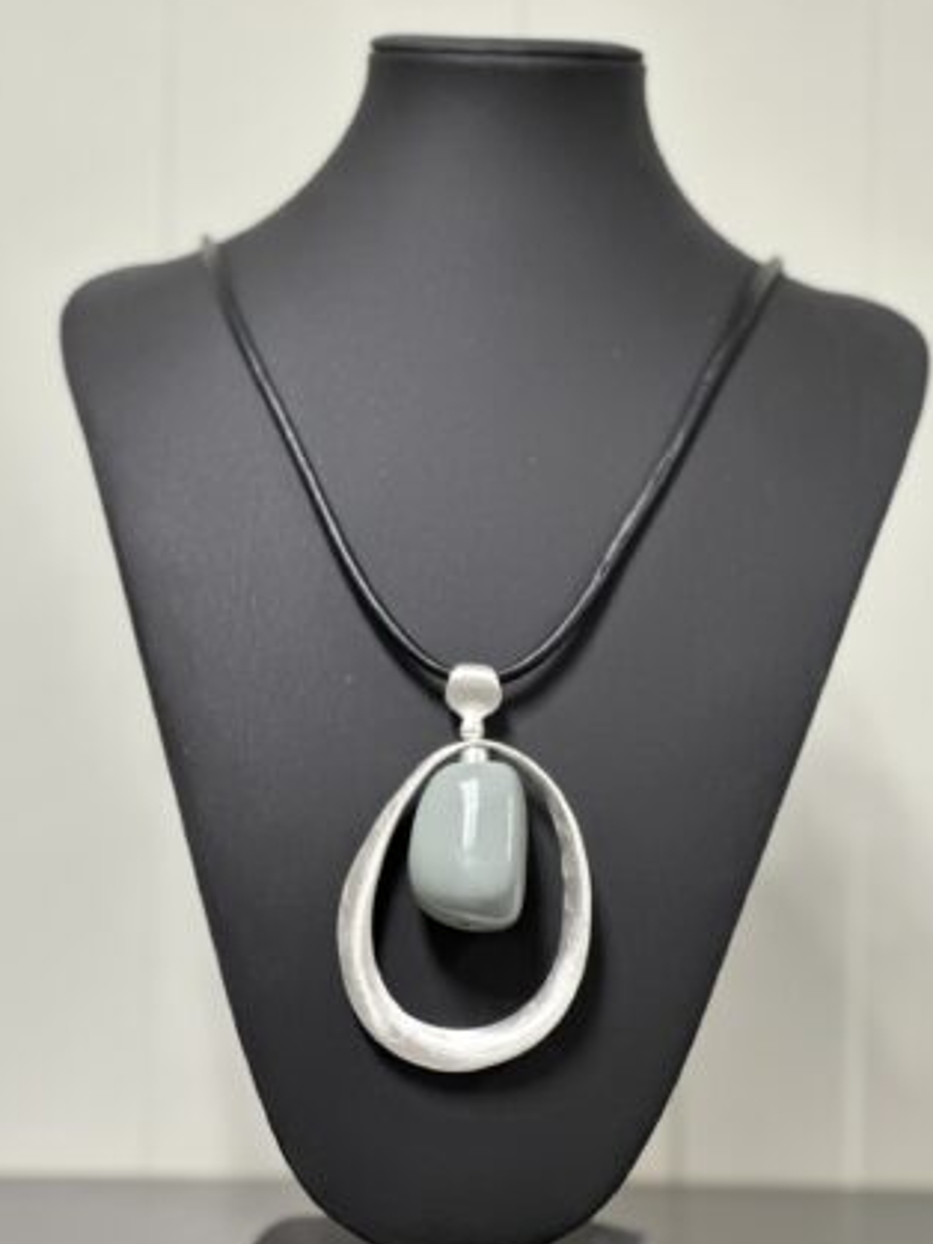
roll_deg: -1.3
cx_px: 446
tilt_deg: +0.7
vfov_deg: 20.0
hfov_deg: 15.1
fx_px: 3524
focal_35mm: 98
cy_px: 631
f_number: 2.8
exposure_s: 1/33
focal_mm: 9
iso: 200
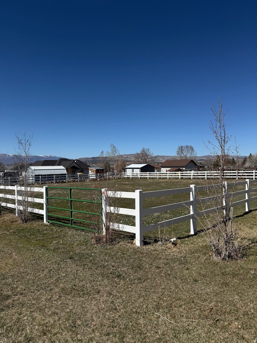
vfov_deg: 71.6
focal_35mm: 24
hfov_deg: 56.8
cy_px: 172
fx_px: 238
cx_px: 128
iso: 80
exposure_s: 1/9091
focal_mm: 6.76
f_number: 1.78
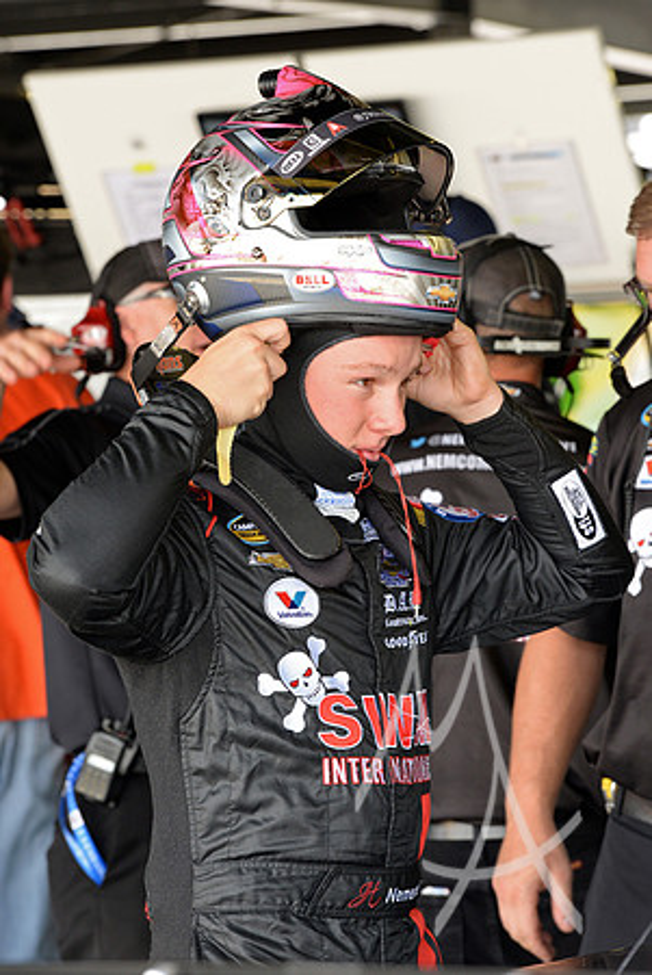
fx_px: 4472
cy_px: 488
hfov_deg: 8.3
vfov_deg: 12.4
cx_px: 326
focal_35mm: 165
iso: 1250
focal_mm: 165
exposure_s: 1/200
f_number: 8
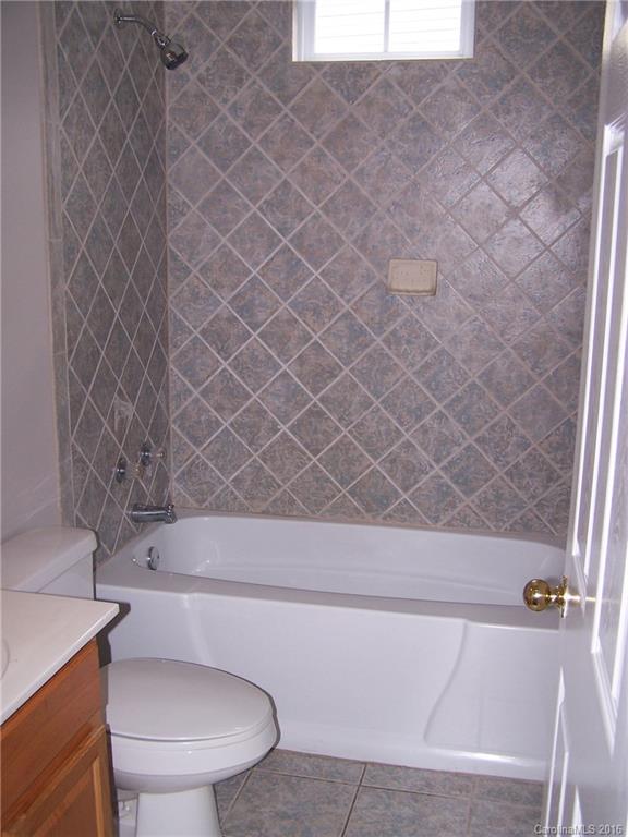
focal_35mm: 38
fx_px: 919
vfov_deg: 49.0
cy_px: 418
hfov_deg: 37.7
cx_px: 314
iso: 80
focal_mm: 6.3
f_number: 2.8
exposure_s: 1/60
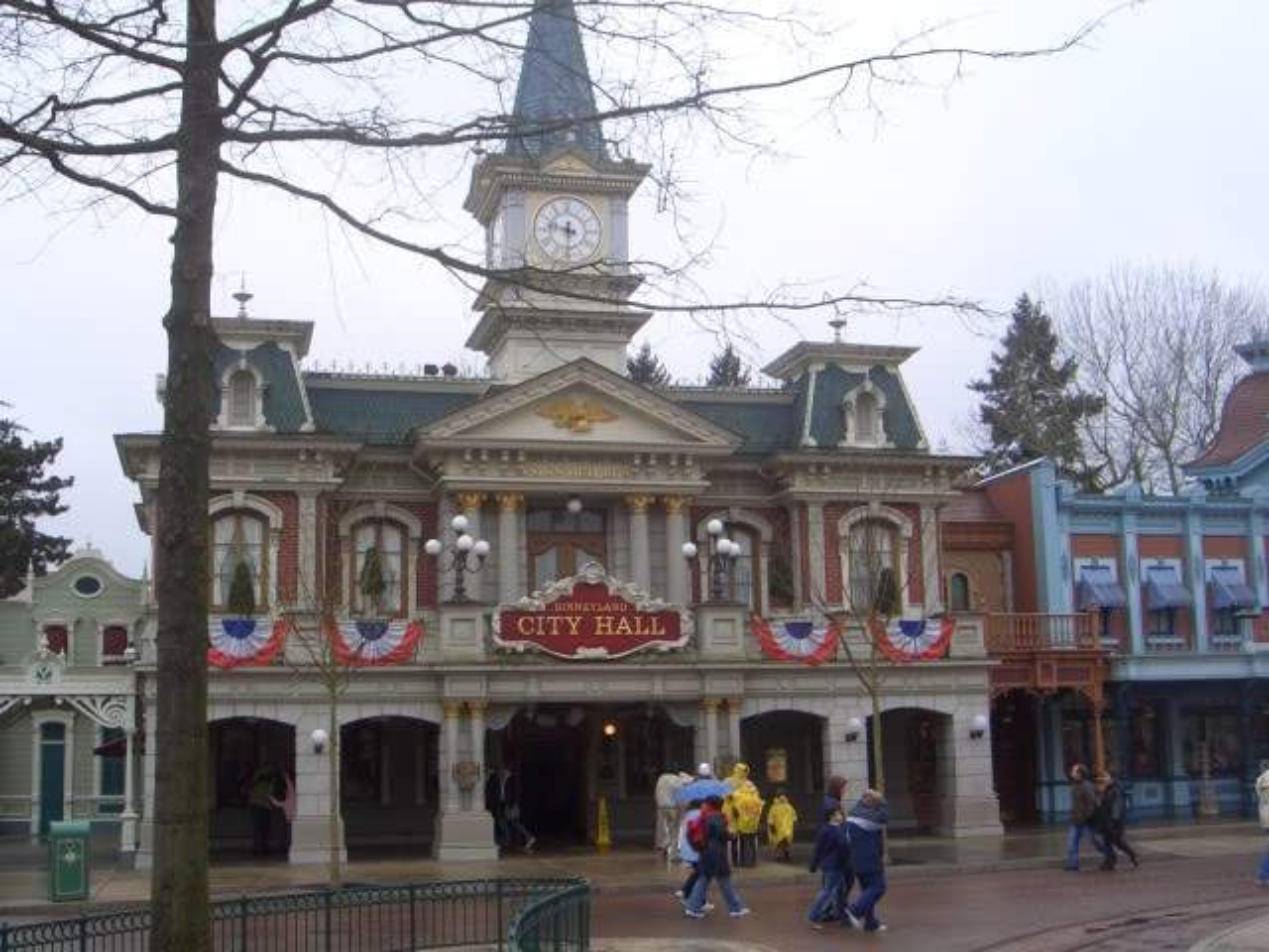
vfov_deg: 32.9
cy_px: 476
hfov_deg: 42.9
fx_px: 1613
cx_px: 634
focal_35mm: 44
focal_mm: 9.2
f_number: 5
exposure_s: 1/125
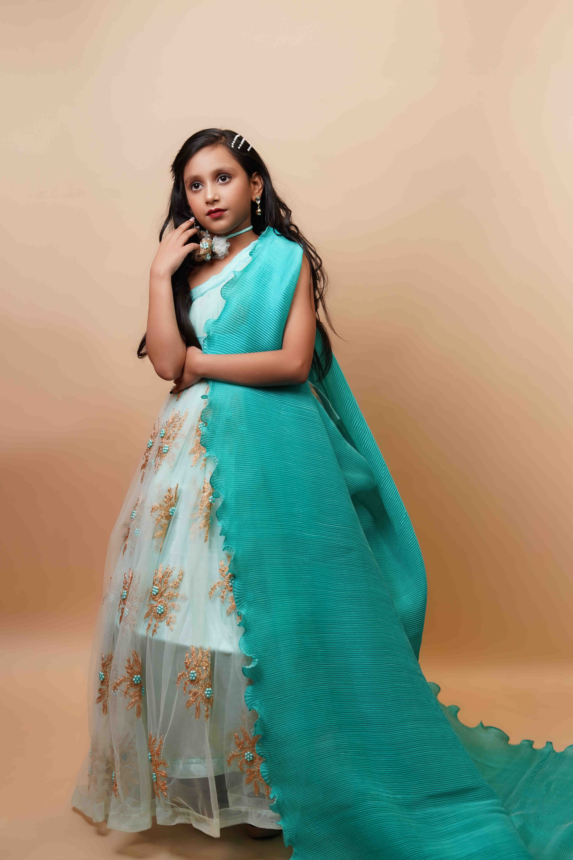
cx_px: 286
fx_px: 1194
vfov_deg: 39.6
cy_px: 430
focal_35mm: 50
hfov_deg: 27.0
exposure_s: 1/200
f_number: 2.8
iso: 400
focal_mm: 50
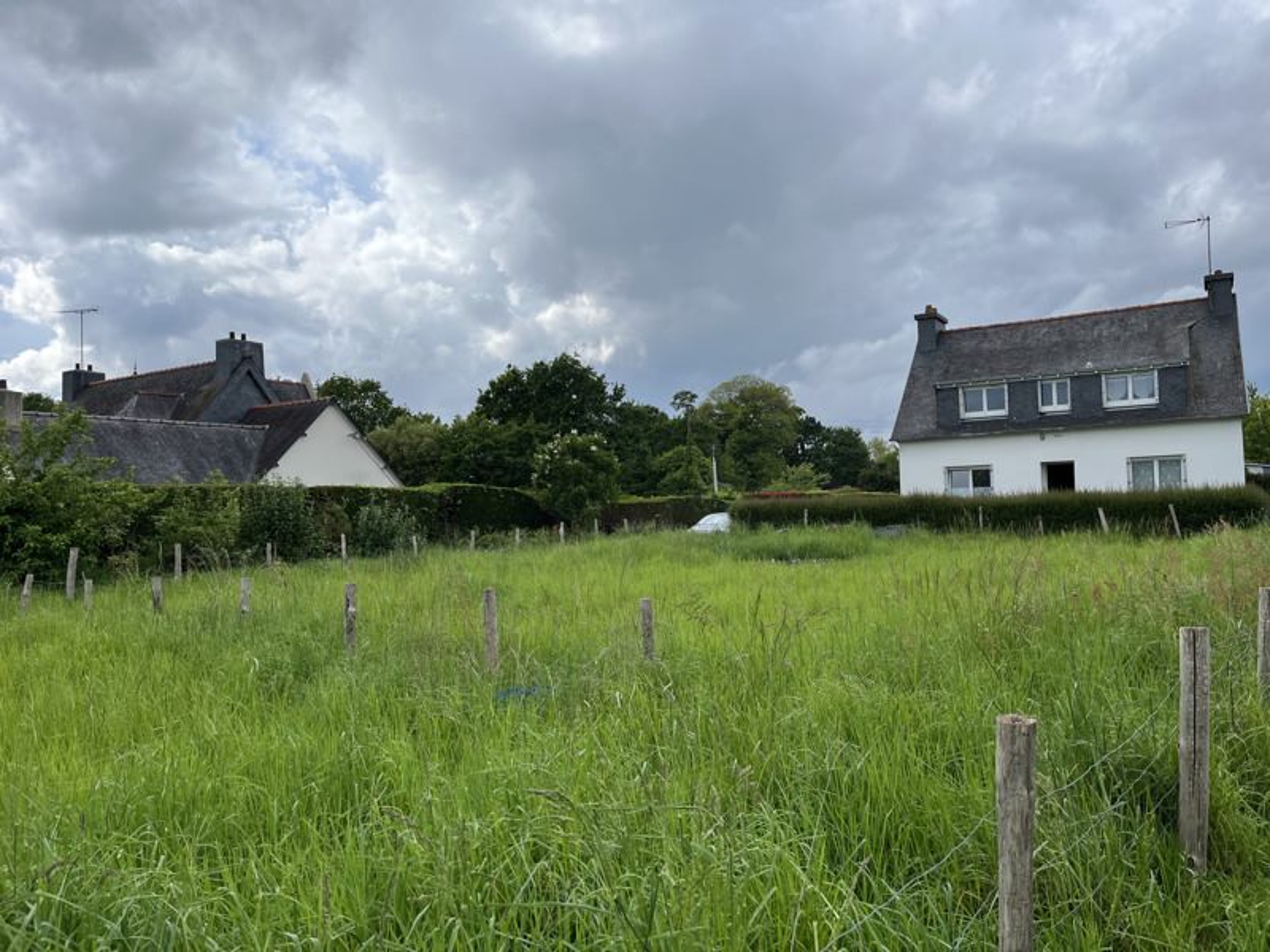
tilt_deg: +1.9
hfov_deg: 67.3
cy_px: 476
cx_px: 635
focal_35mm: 26
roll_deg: +2.7
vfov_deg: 53.1
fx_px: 954
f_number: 1.6
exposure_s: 1/3876
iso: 50
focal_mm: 5.1
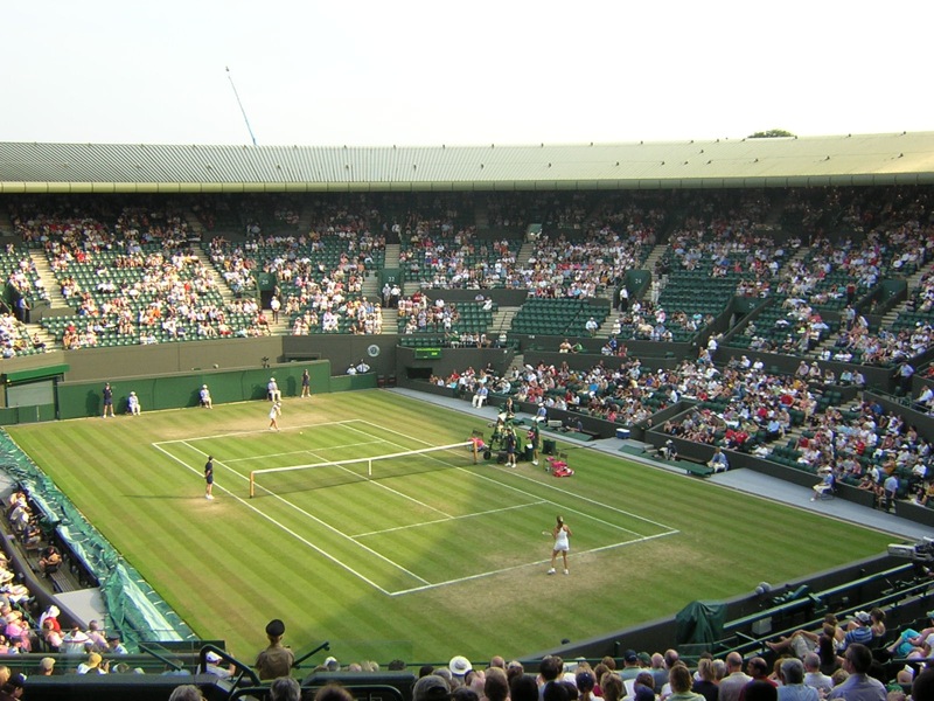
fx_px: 971
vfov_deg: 39.7
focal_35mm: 36
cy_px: 350
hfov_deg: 51.4
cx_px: 467
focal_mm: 4.7
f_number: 5.2
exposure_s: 1/140
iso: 151
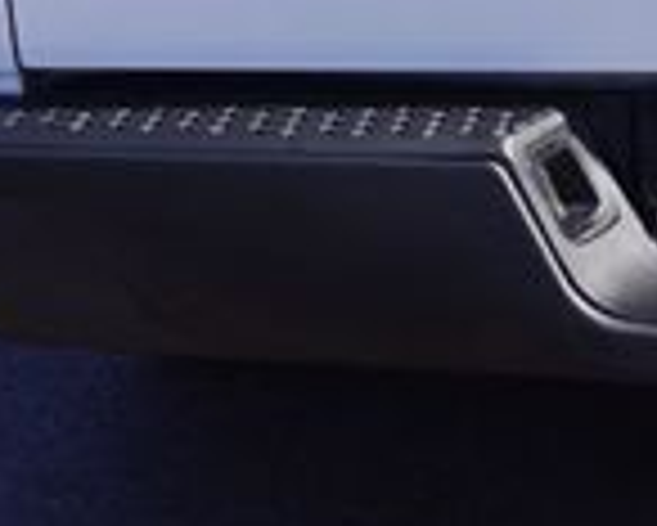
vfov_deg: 12.0
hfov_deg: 15.0
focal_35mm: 123
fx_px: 2393
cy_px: -270
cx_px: 810
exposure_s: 1/80
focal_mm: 20
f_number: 10
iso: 100
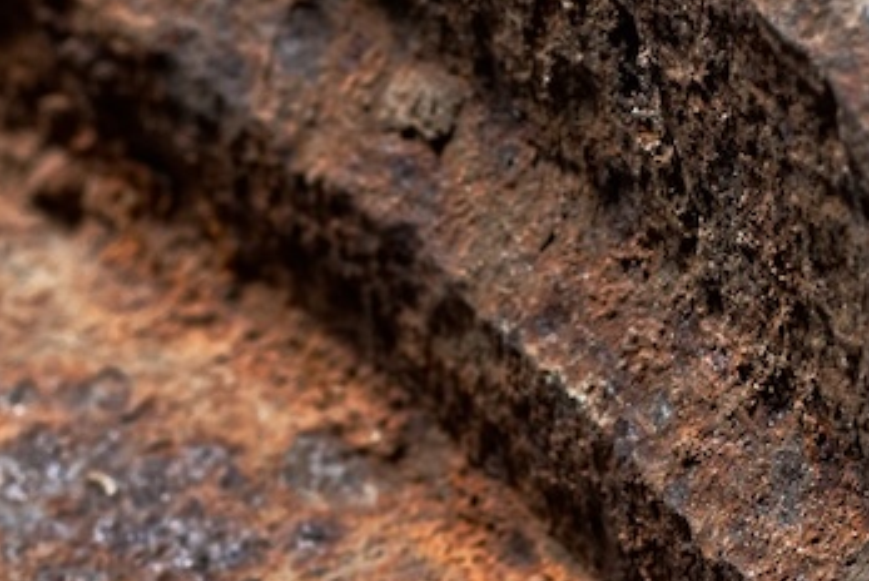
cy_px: 63
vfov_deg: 4.1
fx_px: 8021
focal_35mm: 332
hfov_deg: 6.2
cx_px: 659
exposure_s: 1/60
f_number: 22
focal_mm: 90
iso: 400
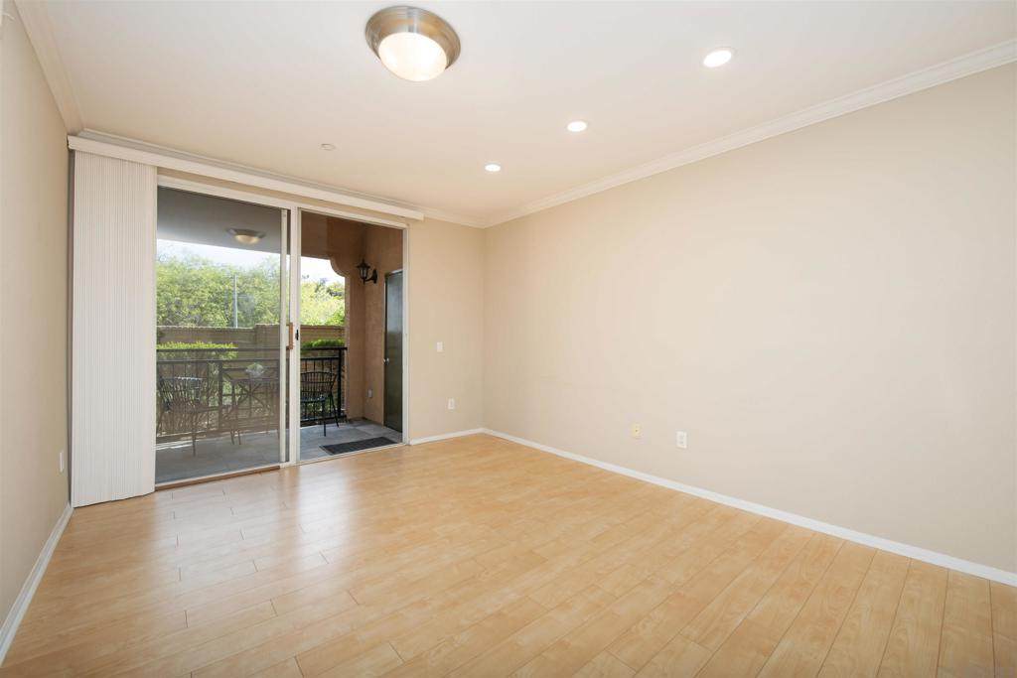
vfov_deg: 81.2
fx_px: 396
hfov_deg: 104.2
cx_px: 508
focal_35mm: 14
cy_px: 339
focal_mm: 14
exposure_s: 1/250
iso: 320
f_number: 7.1
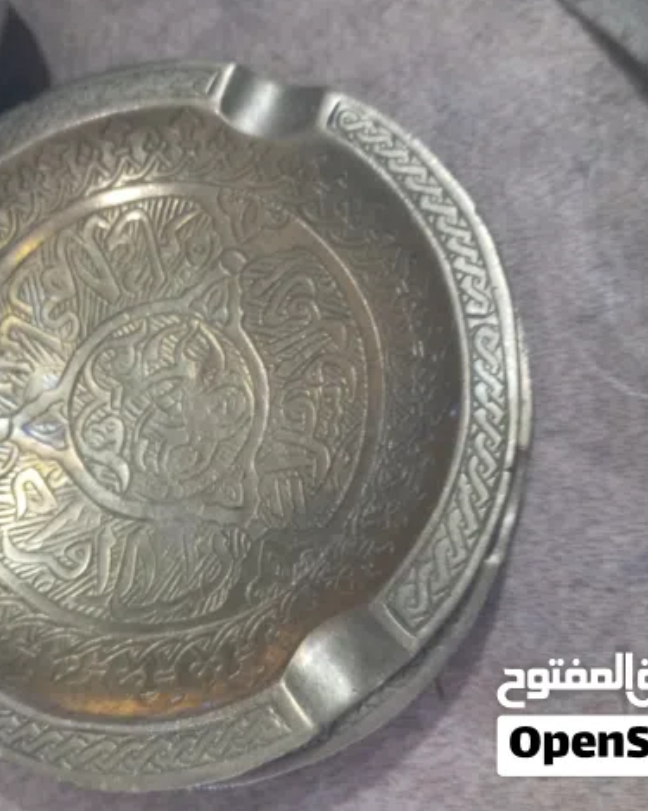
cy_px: 403
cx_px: 237
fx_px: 863
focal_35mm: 36
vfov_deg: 50.3
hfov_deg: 40.8
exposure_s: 1/25
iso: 574
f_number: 1.8
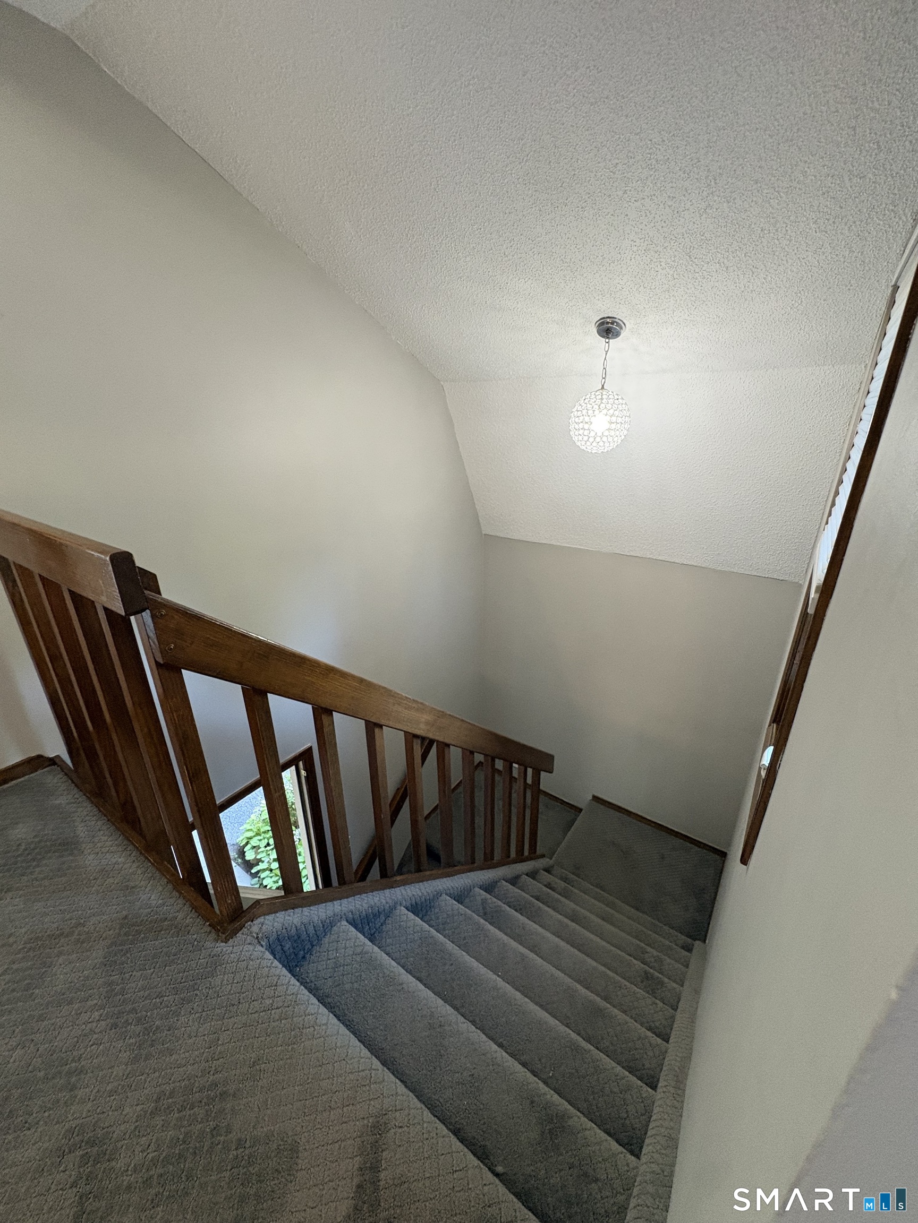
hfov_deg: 85.7
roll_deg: +0.0
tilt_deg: -22.1
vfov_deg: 102.1
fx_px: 495
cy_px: 612
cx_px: 459
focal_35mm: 14
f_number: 2.2
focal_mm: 2.22
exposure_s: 1/60
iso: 400
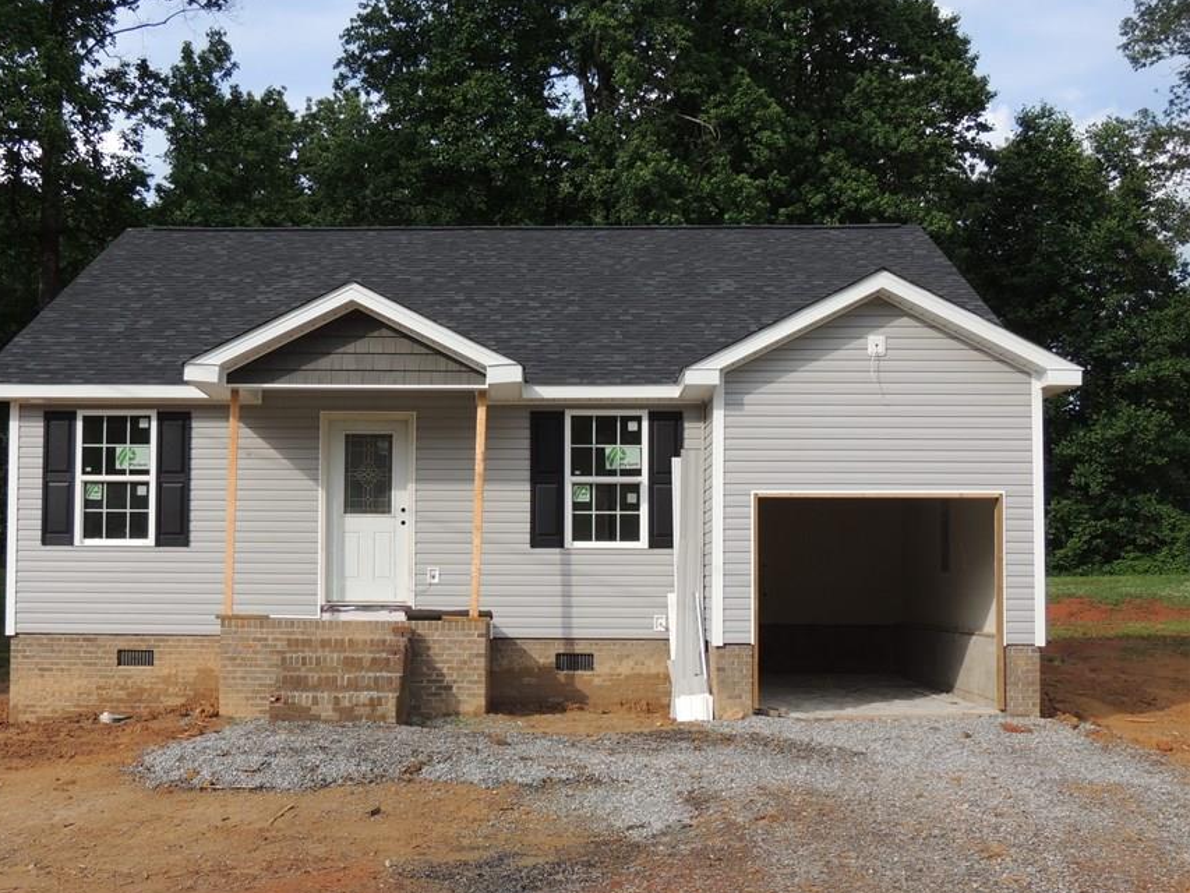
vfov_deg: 30.2
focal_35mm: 48
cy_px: 509
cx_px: 477
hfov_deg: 39.5
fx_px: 1650
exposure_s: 1/1000
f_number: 3.3
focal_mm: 7.1
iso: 100
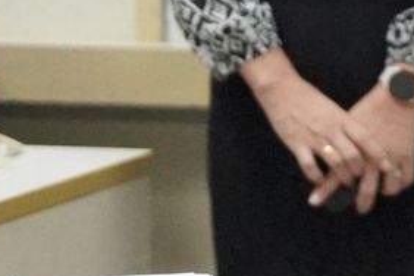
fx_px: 4278
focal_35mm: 372
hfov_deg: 5.4
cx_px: 1006
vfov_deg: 3.7
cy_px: -61
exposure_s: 1/3200
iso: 10000
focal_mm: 50
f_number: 1.2
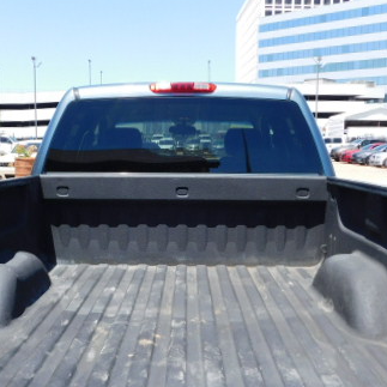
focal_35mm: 42
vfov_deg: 40.0
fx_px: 531
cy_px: 214
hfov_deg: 40.0
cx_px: 170
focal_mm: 4.1
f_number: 3
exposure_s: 1/800
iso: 125
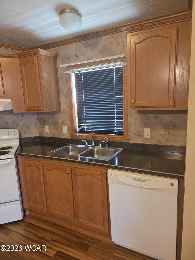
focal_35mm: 23
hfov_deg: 58.9
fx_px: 173
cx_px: 98
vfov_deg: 73.9
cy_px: 130
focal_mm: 5.4
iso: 640
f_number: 1.8
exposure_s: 1/120
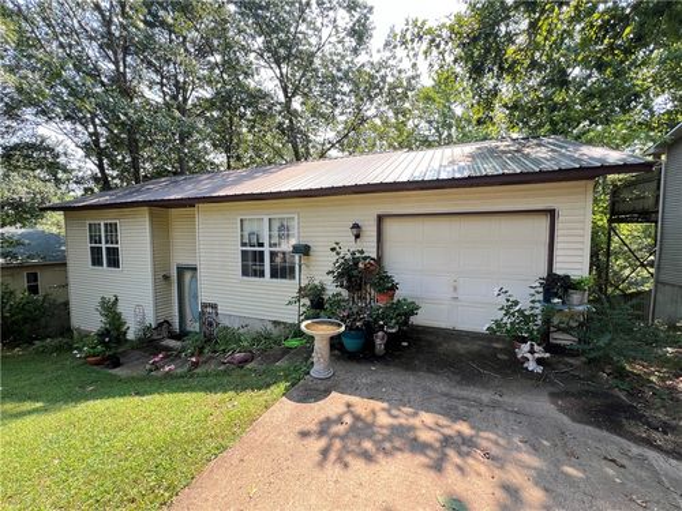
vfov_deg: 89.9
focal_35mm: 13
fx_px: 256
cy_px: 256
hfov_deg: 106.2
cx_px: 341
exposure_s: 1/139
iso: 32
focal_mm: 1.57
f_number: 1.8
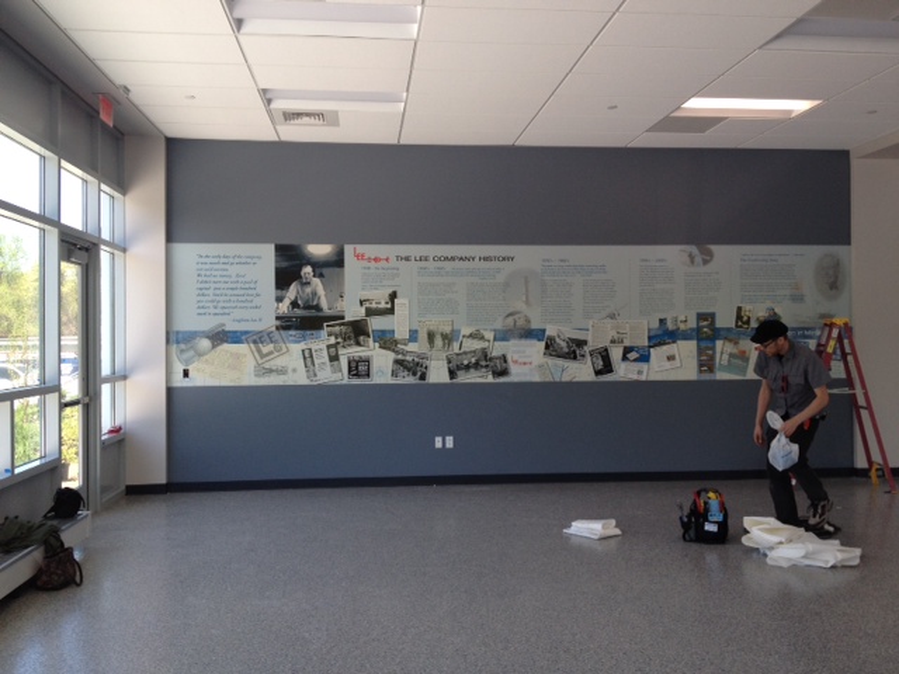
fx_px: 909
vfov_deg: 40.7
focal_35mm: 35
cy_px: 337
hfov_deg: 52.6
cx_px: 450
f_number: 2.4
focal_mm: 4.28
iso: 50
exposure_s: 1/166
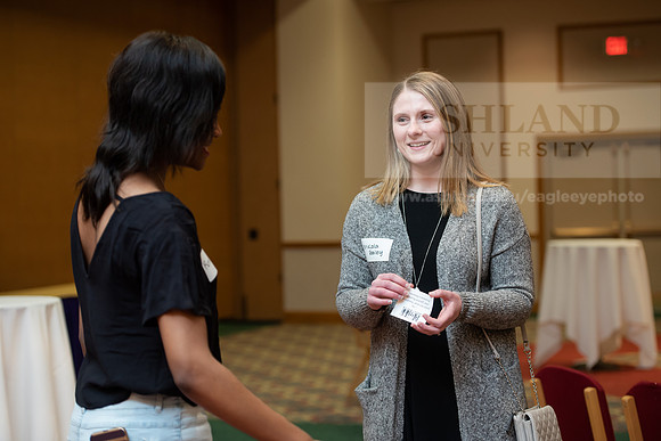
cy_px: 220
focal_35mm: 80
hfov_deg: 25.4
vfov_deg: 17.1
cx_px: 330
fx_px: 1469
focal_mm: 80
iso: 1250
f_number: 3.5
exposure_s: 1/200
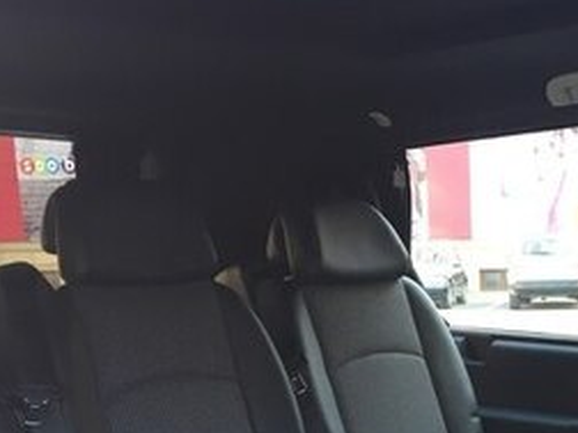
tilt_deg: -12.5
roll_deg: +0.6
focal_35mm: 76
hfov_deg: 24.6
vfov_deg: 18.4
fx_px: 1269
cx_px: 564
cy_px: 510
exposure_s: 1/33
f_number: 2.2
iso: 32
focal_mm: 4.15
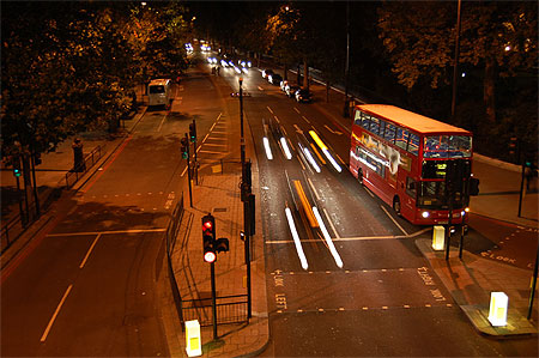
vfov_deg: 34.1
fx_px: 583
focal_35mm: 39
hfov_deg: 49.6
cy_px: 179
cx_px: 270
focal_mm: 26
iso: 200
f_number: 4
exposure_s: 1/2
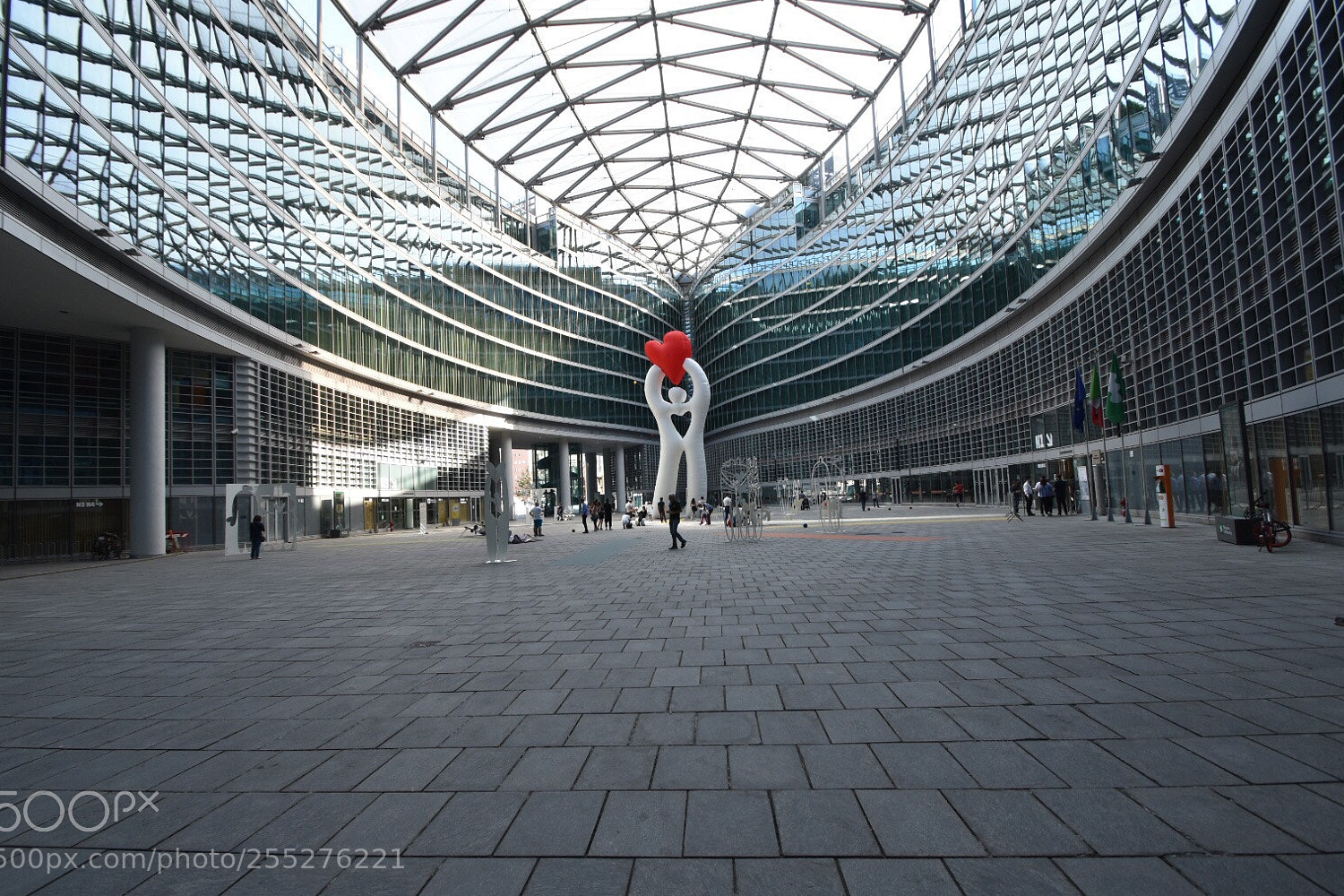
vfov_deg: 73.7
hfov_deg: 96.7
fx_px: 597
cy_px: 451
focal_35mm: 16
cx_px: 653
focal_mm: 10
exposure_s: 1/125
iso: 200
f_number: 5.6
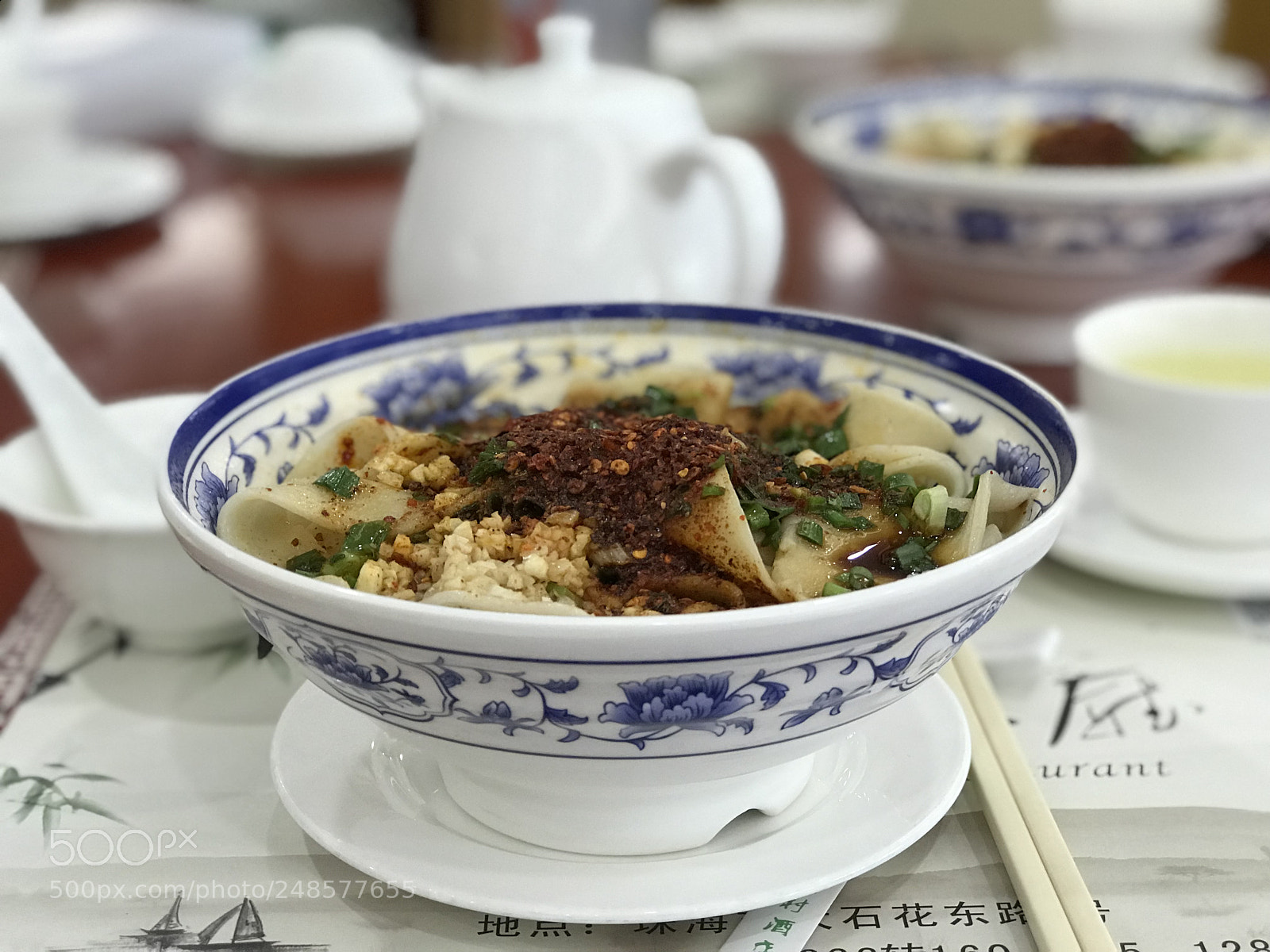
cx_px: 635
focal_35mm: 57
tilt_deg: -21.0
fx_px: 2091
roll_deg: +1.4
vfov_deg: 25.7
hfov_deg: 33.8
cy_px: 476
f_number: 2.8
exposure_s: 1/50
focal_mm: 6.6
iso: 125
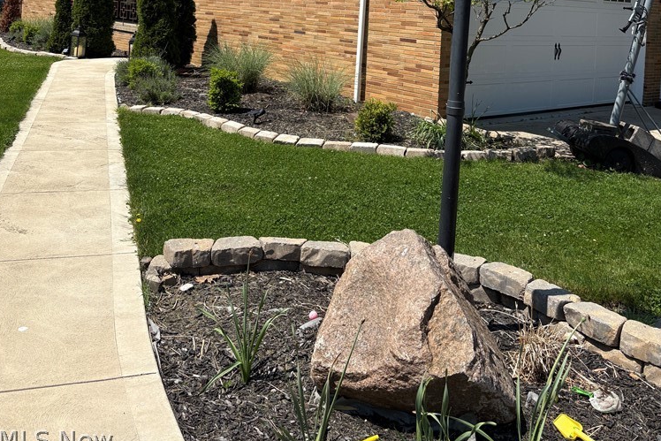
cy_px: 7
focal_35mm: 37
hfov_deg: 51.9
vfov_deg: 33.2
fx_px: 679
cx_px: 330
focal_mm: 5.96
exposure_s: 1/3623
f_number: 1.6
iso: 50
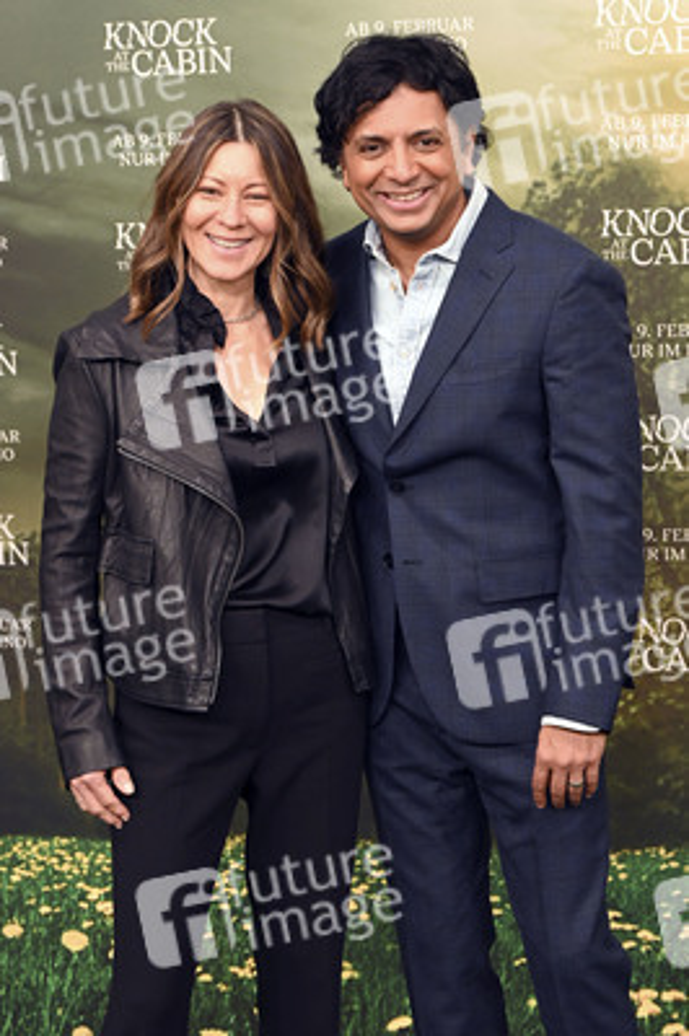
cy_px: 518
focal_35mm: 71
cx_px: 344
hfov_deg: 19.2
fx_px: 2042
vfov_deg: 28.5
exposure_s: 1/200
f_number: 6
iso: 1600
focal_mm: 71
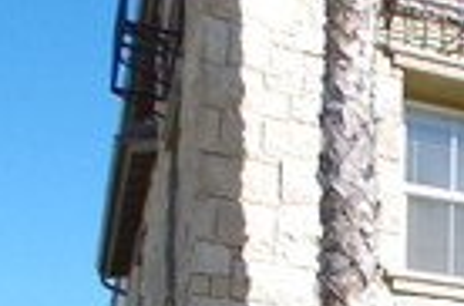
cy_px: 508
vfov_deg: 14.2
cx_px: 736
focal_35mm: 87
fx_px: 1118
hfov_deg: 19.7
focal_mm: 10
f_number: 8
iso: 200
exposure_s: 1/400
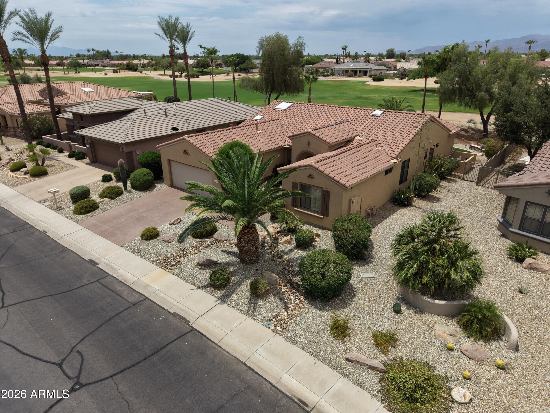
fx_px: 381
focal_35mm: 24
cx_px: 275
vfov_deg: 56.8
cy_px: 206
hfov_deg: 71.6
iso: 150
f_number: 1.8
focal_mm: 8.67
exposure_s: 1/6400
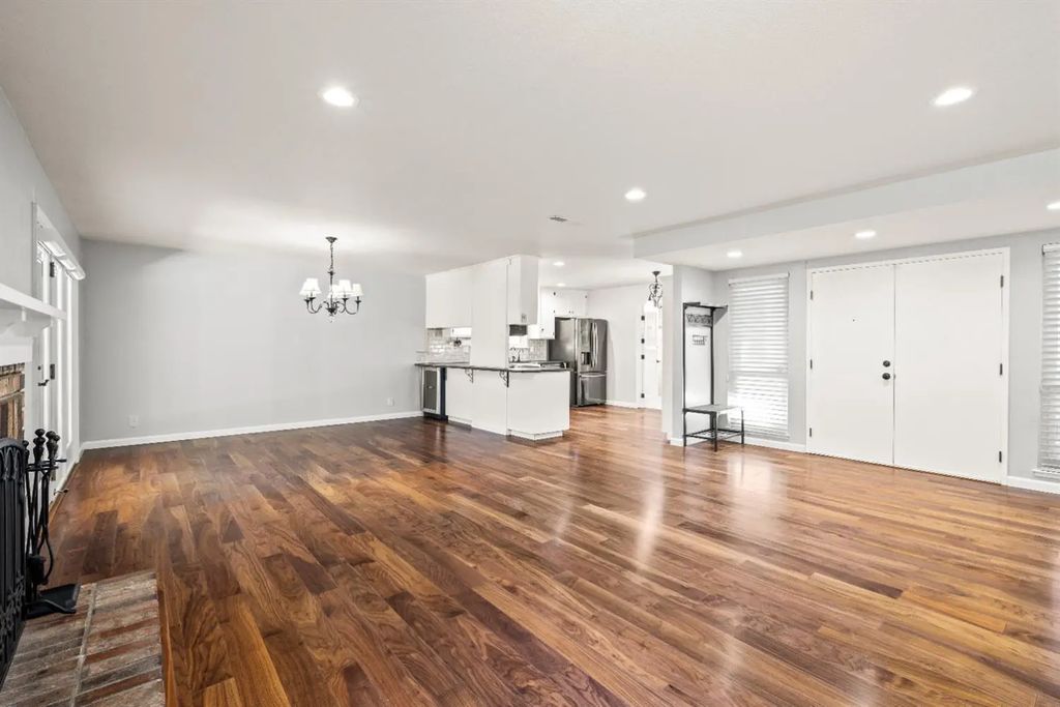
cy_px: 354
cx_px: 530
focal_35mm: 16
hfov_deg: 96.7
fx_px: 471
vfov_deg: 73.8
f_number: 8
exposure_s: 2
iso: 200
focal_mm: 16
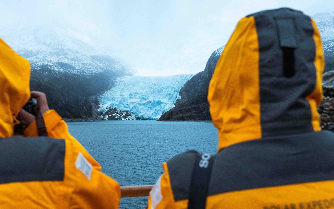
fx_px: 337
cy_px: 116
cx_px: 142
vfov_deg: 34.4
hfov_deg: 52.6
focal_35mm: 37
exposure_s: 1/160
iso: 1000
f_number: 5
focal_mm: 24
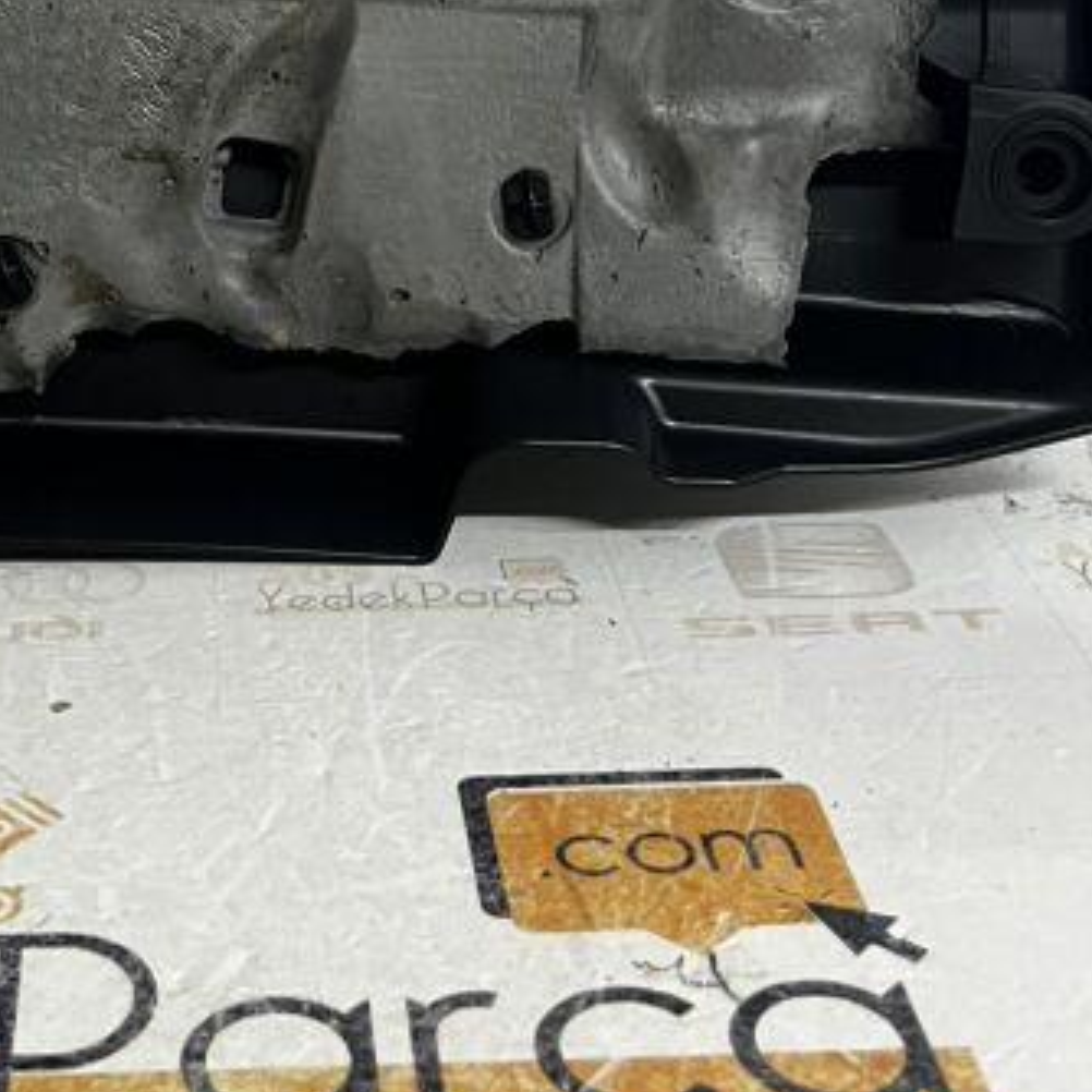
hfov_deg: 25.6
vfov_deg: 24.6
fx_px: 2356
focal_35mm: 66
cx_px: 203
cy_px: -62
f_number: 1.5
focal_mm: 5.7
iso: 250
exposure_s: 1/50
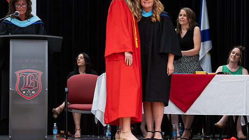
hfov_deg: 17.0
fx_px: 832
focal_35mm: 126
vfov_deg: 9.6
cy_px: 79
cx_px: 128
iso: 1000
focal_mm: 85
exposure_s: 1/200
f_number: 2.8
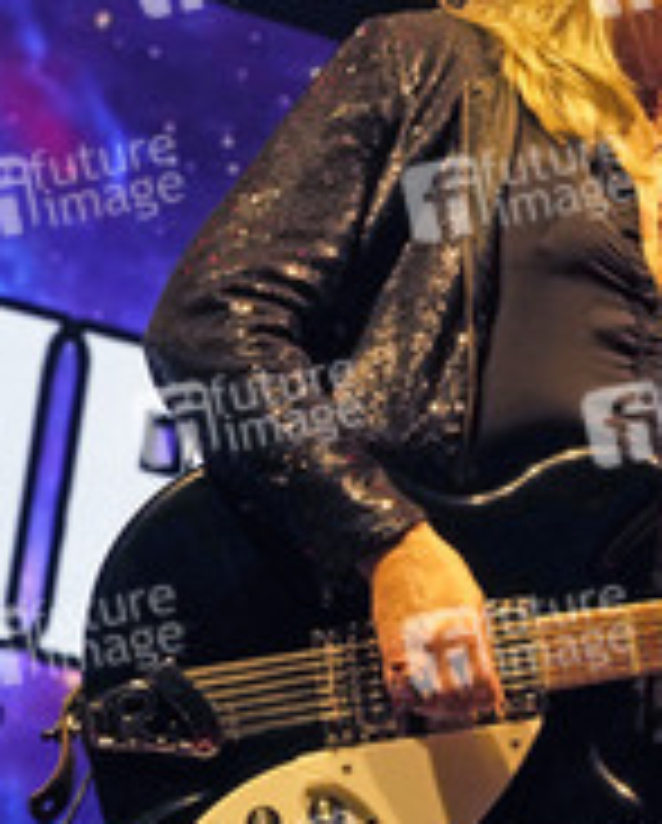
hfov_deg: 12.1
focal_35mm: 127
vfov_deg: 15.1
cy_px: 302
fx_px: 3103
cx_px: 579
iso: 1600
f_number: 5.6
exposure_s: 1/100
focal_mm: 55
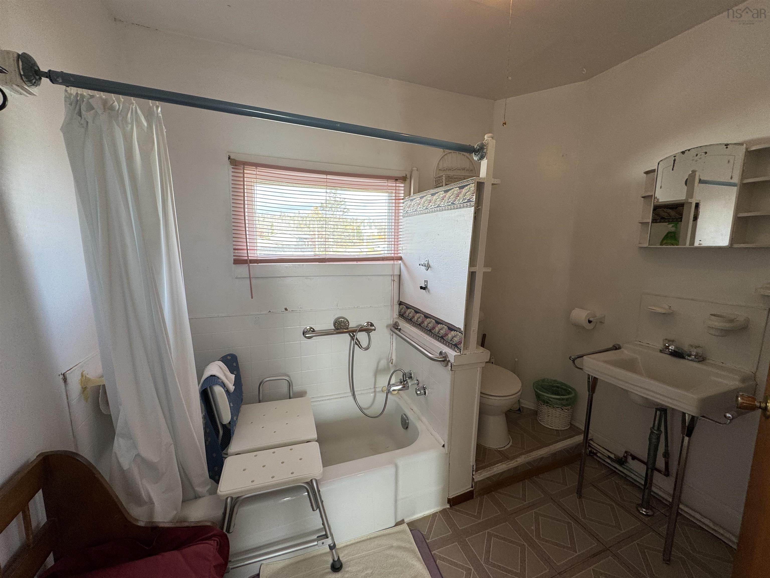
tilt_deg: -7.7
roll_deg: -0.8
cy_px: 289
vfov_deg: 85.7
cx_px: 385
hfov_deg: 102.1
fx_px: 311
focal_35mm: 14
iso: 50
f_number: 2.2
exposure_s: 1/99
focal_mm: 2.22
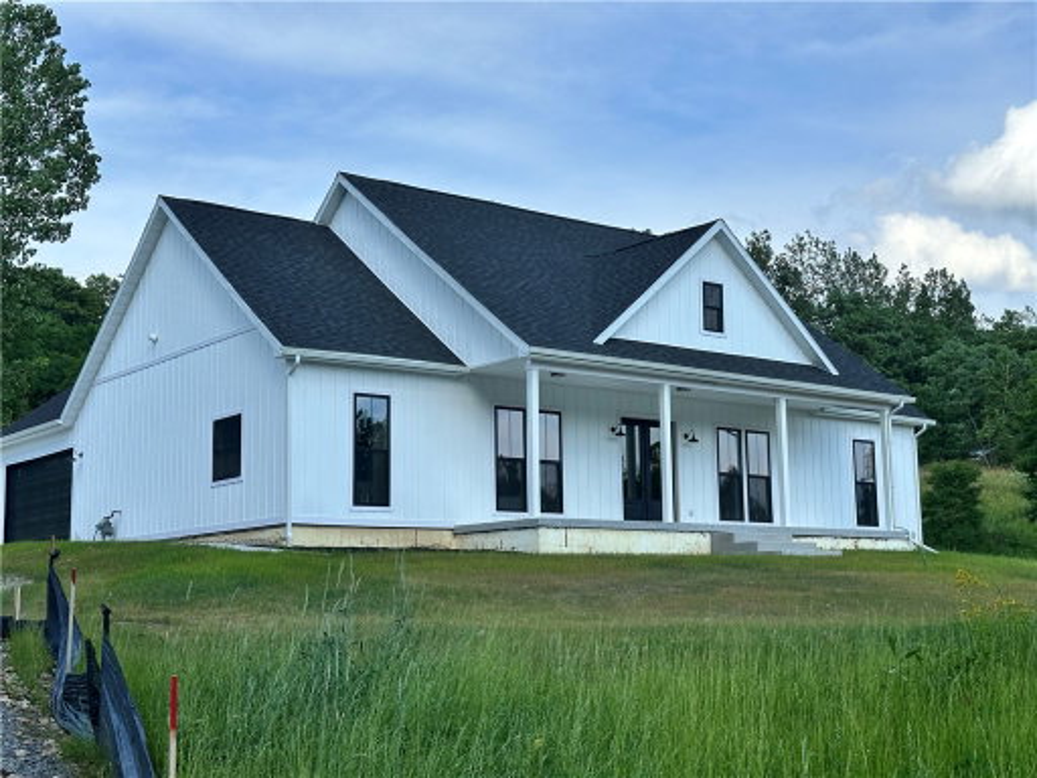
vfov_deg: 30.3
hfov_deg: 39.7
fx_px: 1438
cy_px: 389
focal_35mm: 48
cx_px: 518
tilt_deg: +8.6
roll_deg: +0.1
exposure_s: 1/3058
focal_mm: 6.86
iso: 64
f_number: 1.78
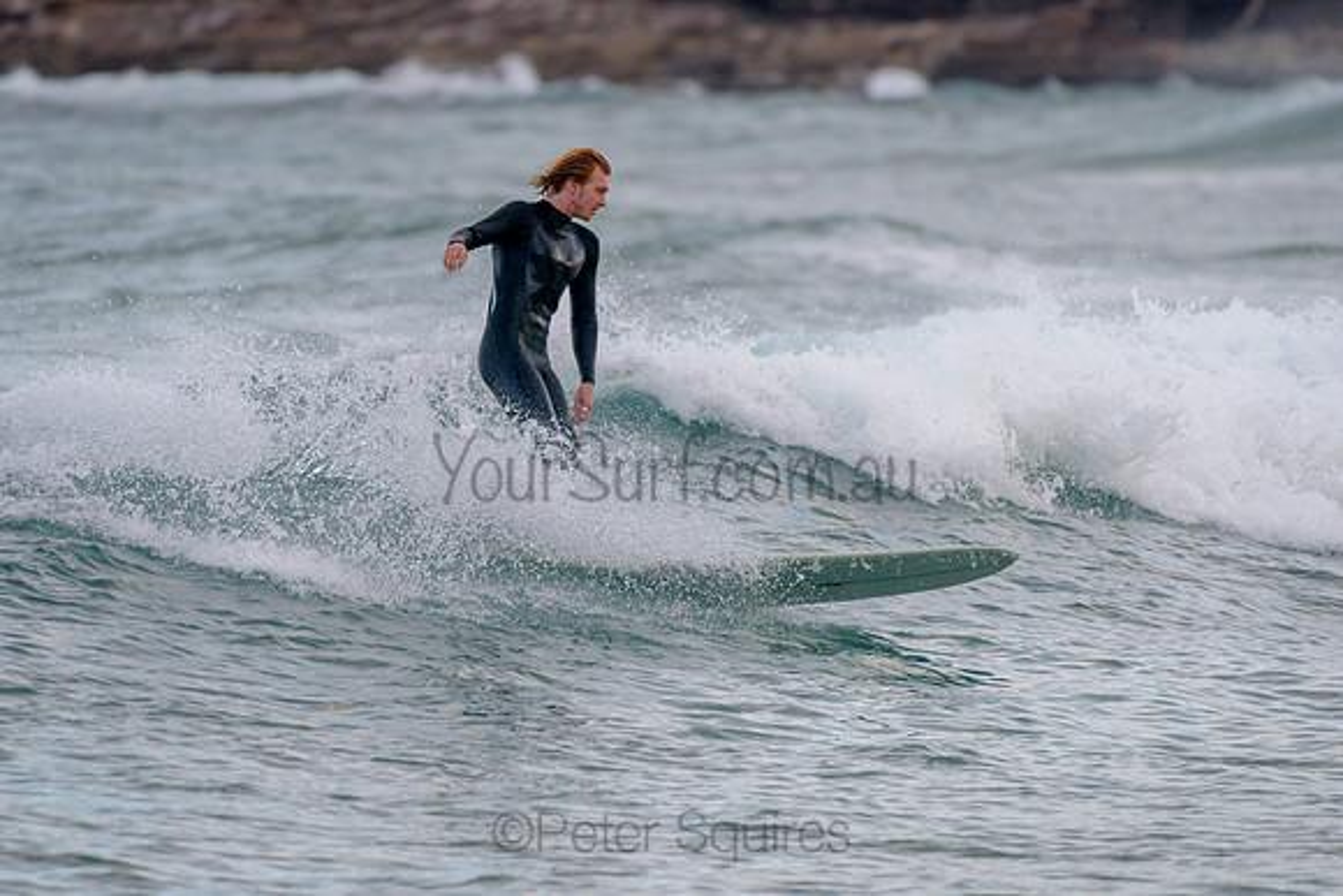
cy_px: 408
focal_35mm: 612
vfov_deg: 2.2
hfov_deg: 3.4
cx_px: 542
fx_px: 22829
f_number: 5.6
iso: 720
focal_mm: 500
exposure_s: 1/1250
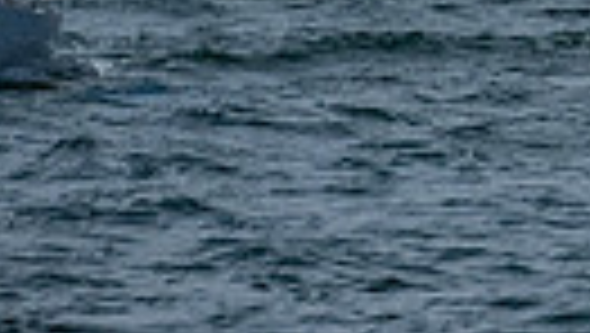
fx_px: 18417
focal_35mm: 1176
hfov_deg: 1.8
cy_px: -332
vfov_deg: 1.0
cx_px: 1252
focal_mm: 200
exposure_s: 1/4000
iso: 200
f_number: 6.3
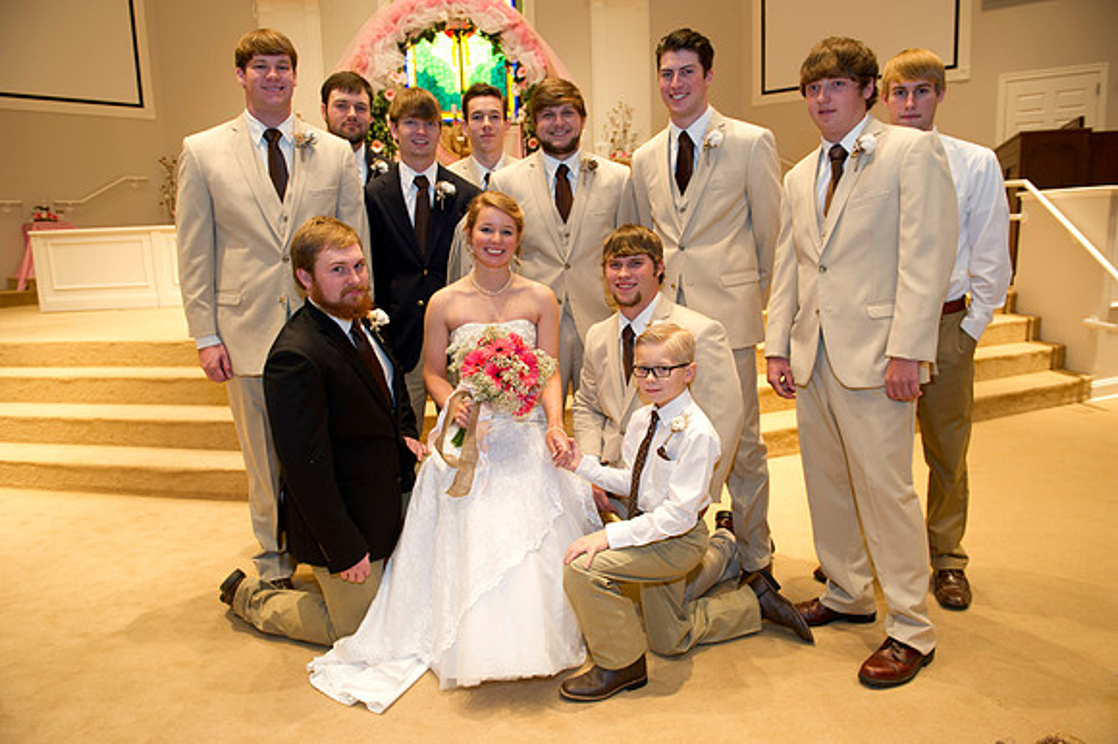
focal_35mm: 24
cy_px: 372
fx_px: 745
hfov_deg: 73.8
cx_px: 559
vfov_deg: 53.1
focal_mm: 24
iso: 1250
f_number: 4
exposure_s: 1/80
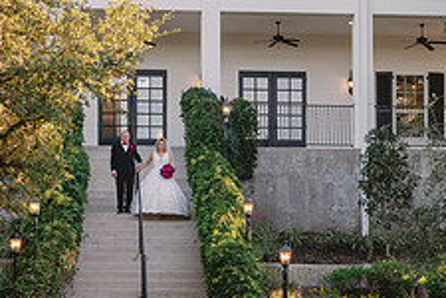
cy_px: 288
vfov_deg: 11.5
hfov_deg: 17.3
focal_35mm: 118
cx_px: 297
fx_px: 1462
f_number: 2.8
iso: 320
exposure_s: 1/800
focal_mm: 33.5
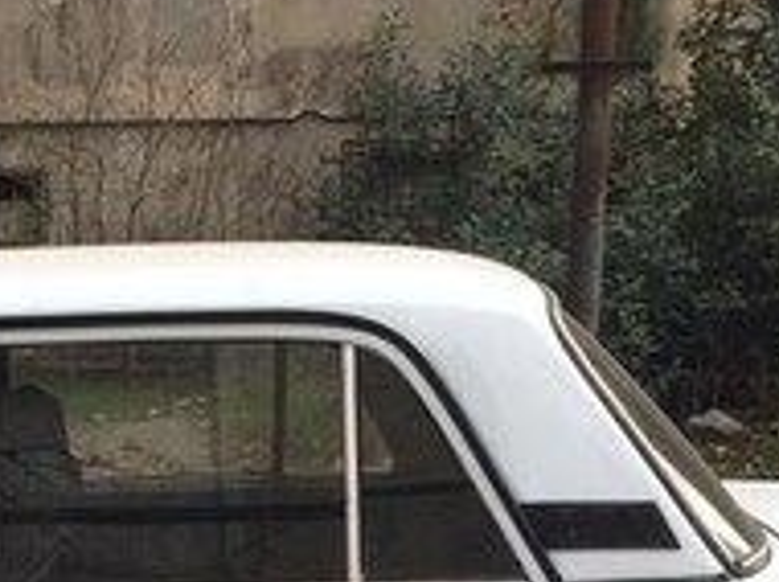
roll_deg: +1.2
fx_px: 2270
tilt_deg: -17.1
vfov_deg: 13.9
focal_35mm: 101
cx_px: -4
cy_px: 818
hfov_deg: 18.9
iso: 32
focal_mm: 4.15
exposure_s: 1/189
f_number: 2.2
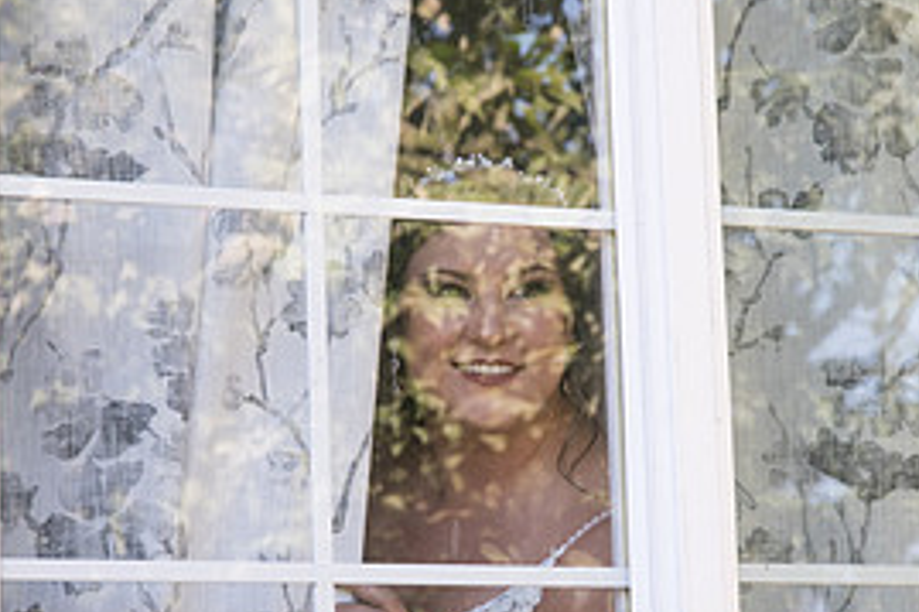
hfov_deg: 13.6
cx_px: 489
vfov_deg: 9.1
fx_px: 3852
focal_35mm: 151
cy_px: 340
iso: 400
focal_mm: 70
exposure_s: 1/400
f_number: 4
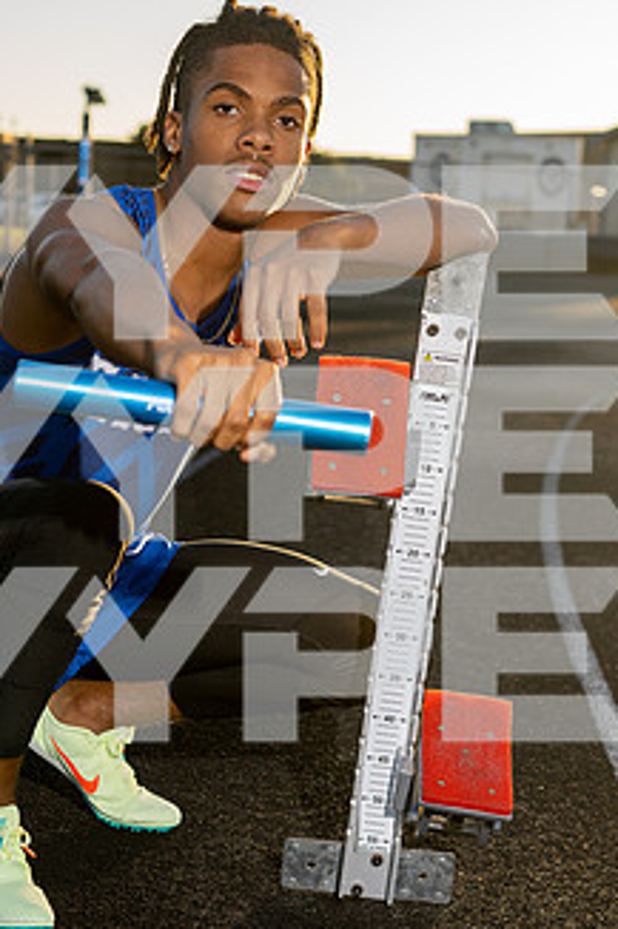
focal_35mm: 76
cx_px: 216
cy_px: 456
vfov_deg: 26.7
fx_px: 1959
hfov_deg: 17.9
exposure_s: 1/250
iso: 64
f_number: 4.5
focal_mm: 55
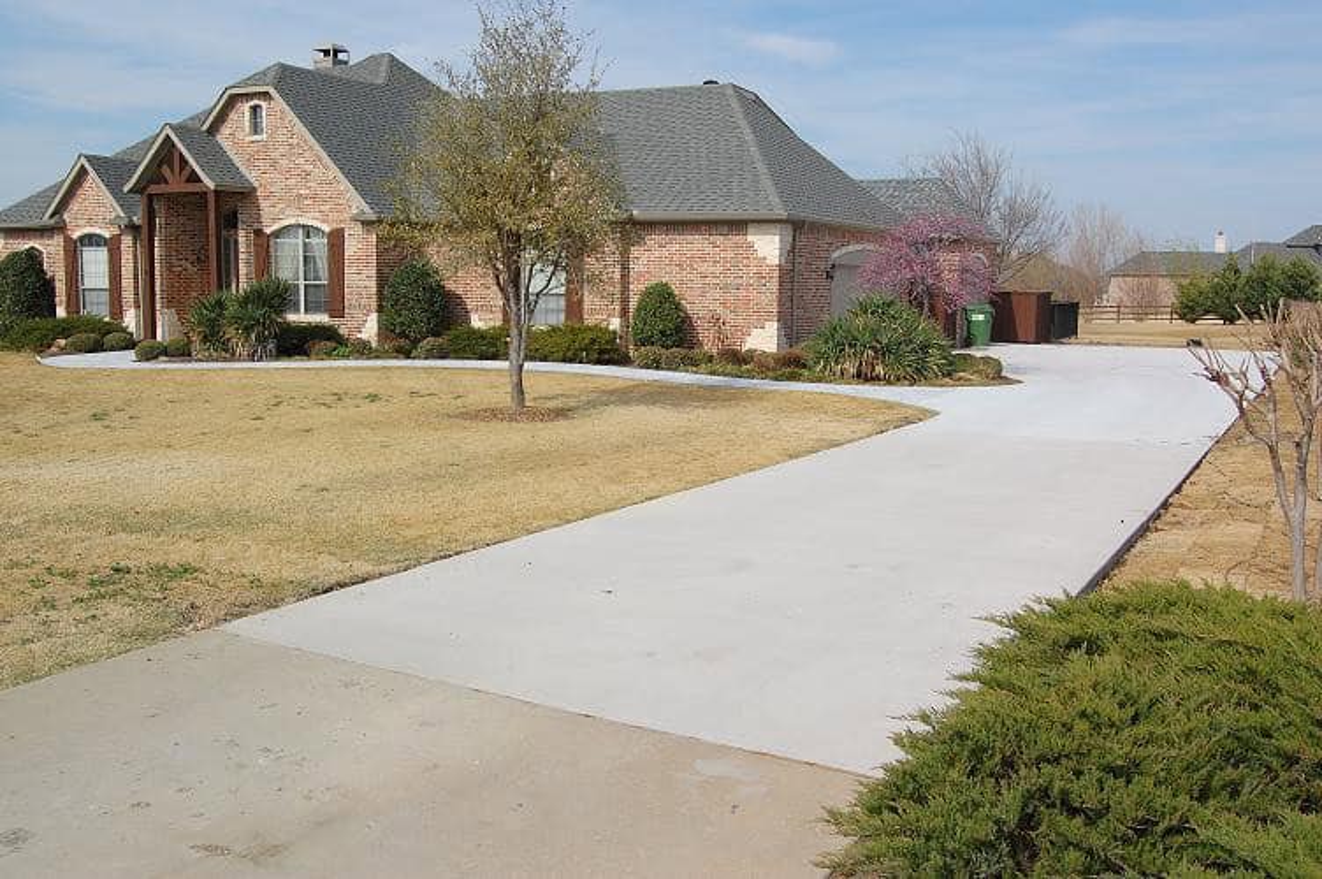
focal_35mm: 36
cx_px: 661
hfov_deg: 53.2
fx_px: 1321
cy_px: 440
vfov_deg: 36.8
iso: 200
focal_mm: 24
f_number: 8
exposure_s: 1/500
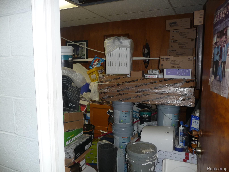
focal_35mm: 28
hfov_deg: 63.4
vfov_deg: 49.7
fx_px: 185
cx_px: 114
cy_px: 86
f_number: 3.3
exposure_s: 1/30
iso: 100
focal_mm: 4.7
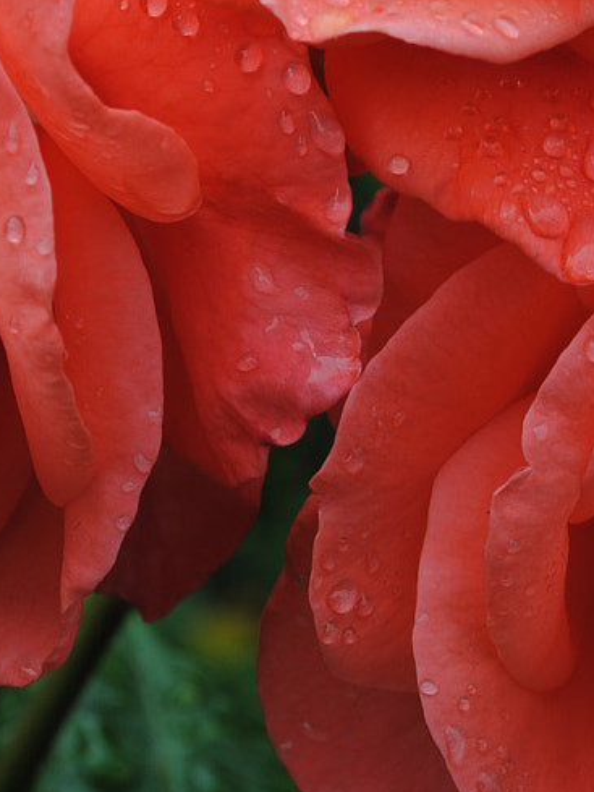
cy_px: 242
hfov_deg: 7.0
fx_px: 4862
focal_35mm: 213
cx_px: 390
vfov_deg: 9.3
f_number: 8
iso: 100
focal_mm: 45
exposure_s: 1/200
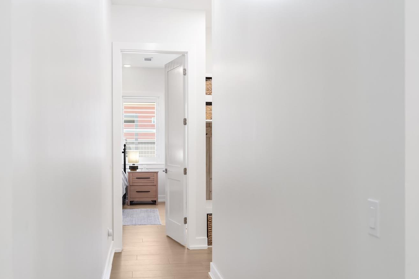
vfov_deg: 35.1
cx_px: 214
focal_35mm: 38
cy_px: 148
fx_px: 442
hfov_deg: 50.7
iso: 1250
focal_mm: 31
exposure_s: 1/125
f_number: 4
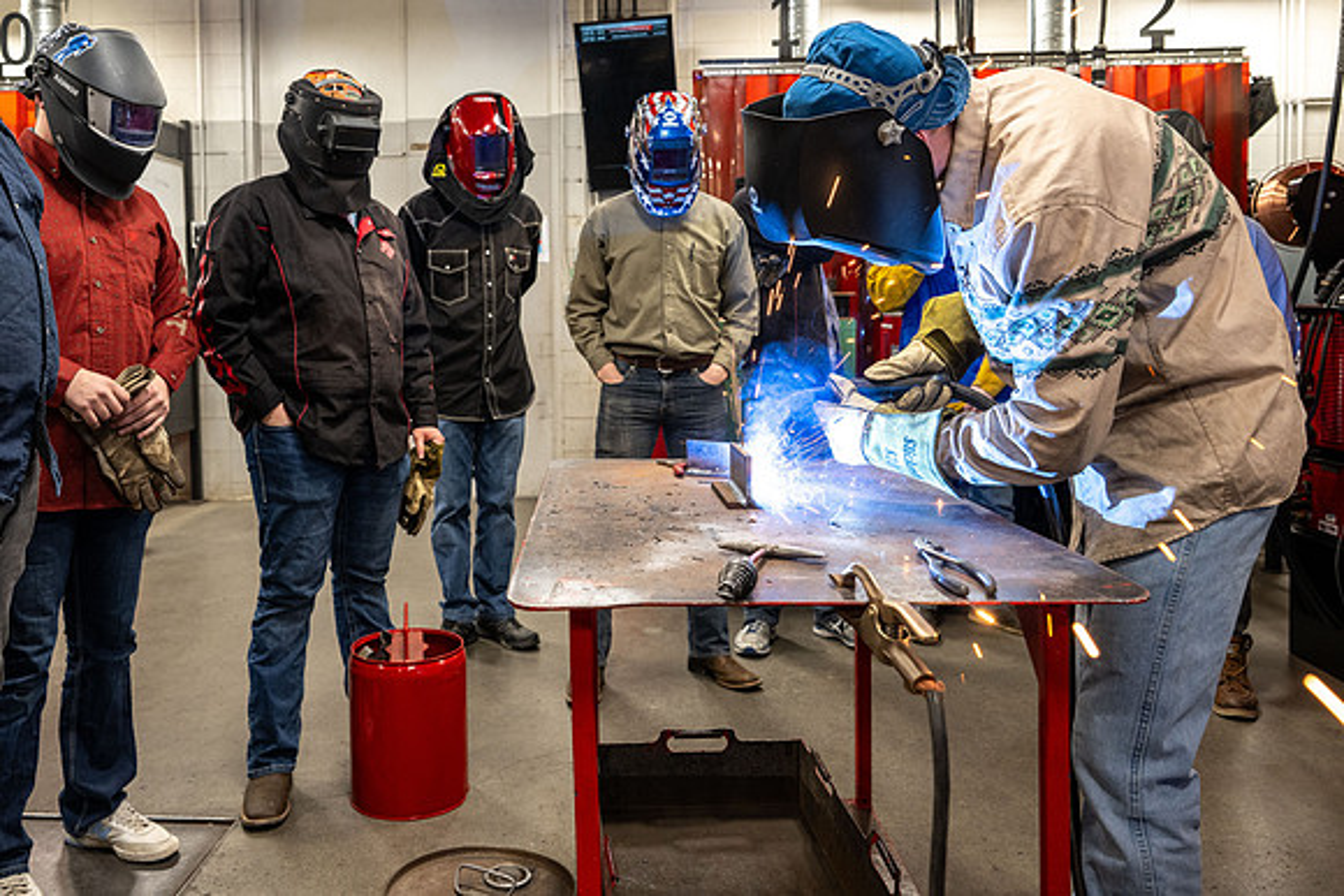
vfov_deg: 44.2
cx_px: 577
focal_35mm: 29
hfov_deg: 62.7
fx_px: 1097
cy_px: 349
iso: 800
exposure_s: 1/100
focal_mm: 24
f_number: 4.5
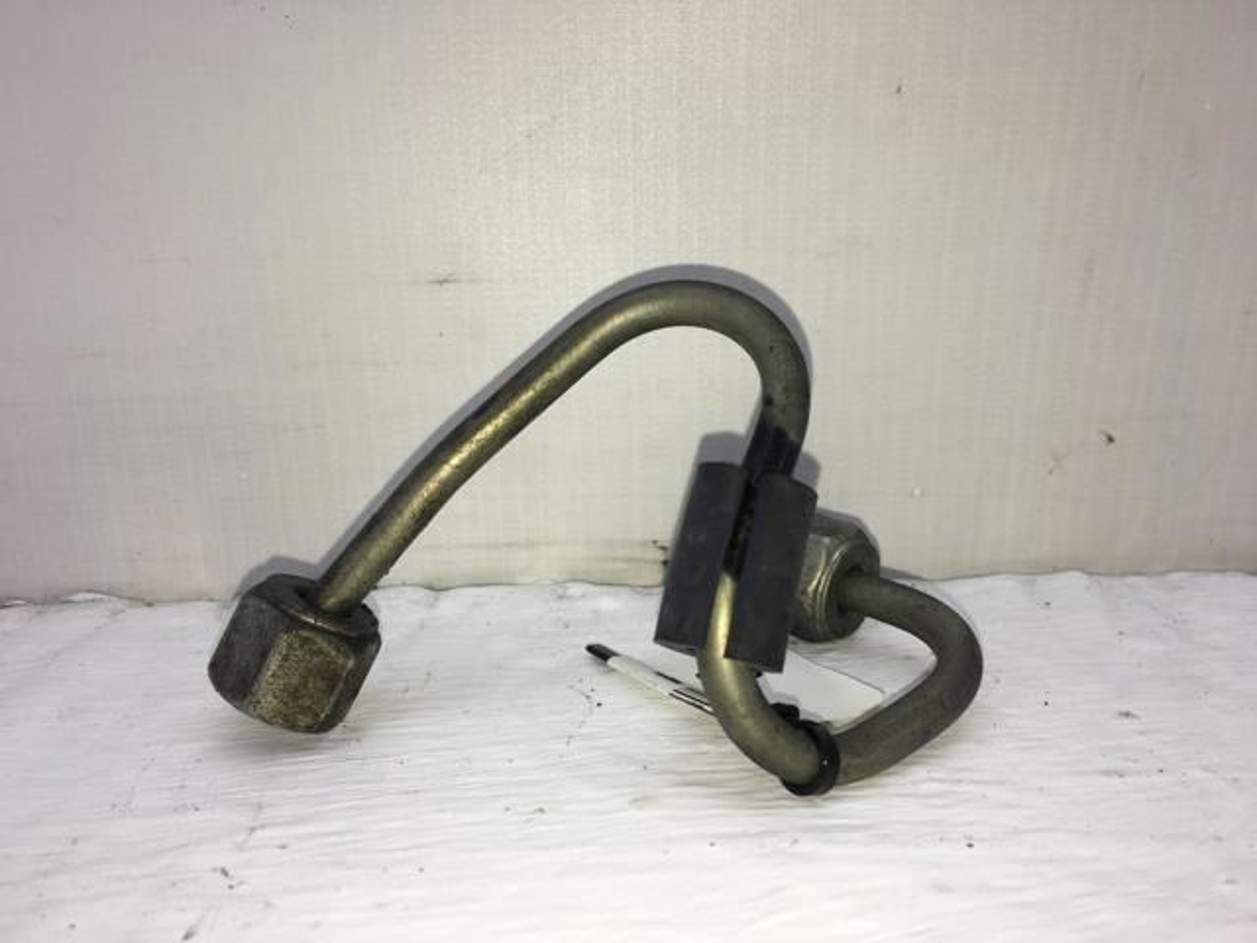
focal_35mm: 29
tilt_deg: -14.6
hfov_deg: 61.7
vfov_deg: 48.2
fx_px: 1053
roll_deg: +1.1
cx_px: 628
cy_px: 472
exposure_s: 1/657
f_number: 2.2
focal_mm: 4.15
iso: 25
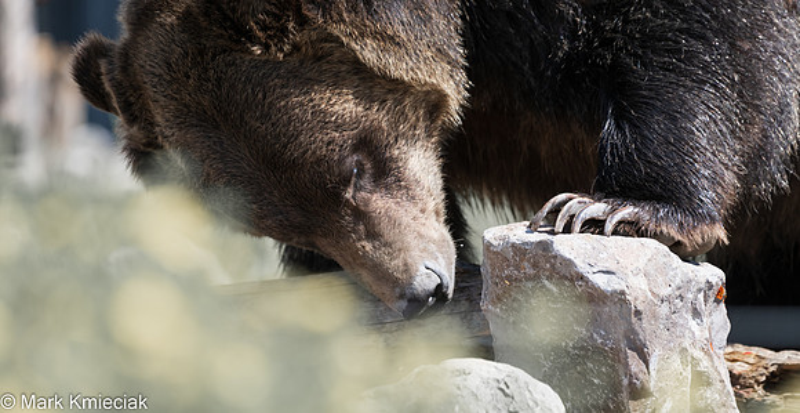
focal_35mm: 546
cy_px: 273
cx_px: 391
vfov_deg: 2.1
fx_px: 11366
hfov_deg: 4.0
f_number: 5.6
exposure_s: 1/1000
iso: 560
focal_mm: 500
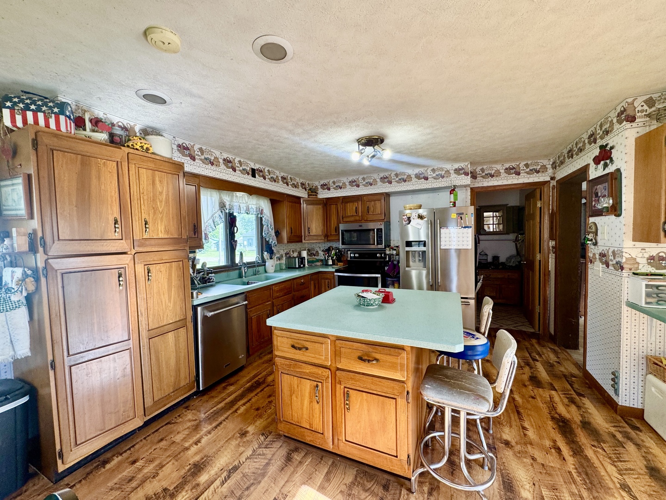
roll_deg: +2.0
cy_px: 250
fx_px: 269
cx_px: 333
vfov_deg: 85.7
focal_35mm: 14
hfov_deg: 102.1
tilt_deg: -3.0
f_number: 2.2
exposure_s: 1/120
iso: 100
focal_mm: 2.22
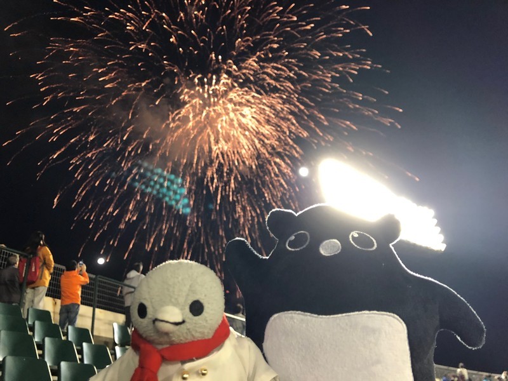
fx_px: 411
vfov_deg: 49.7
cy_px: 190
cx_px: 254
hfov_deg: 63.4
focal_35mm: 28
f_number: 1.8
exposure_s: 1/15
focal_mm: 3.99
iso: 64
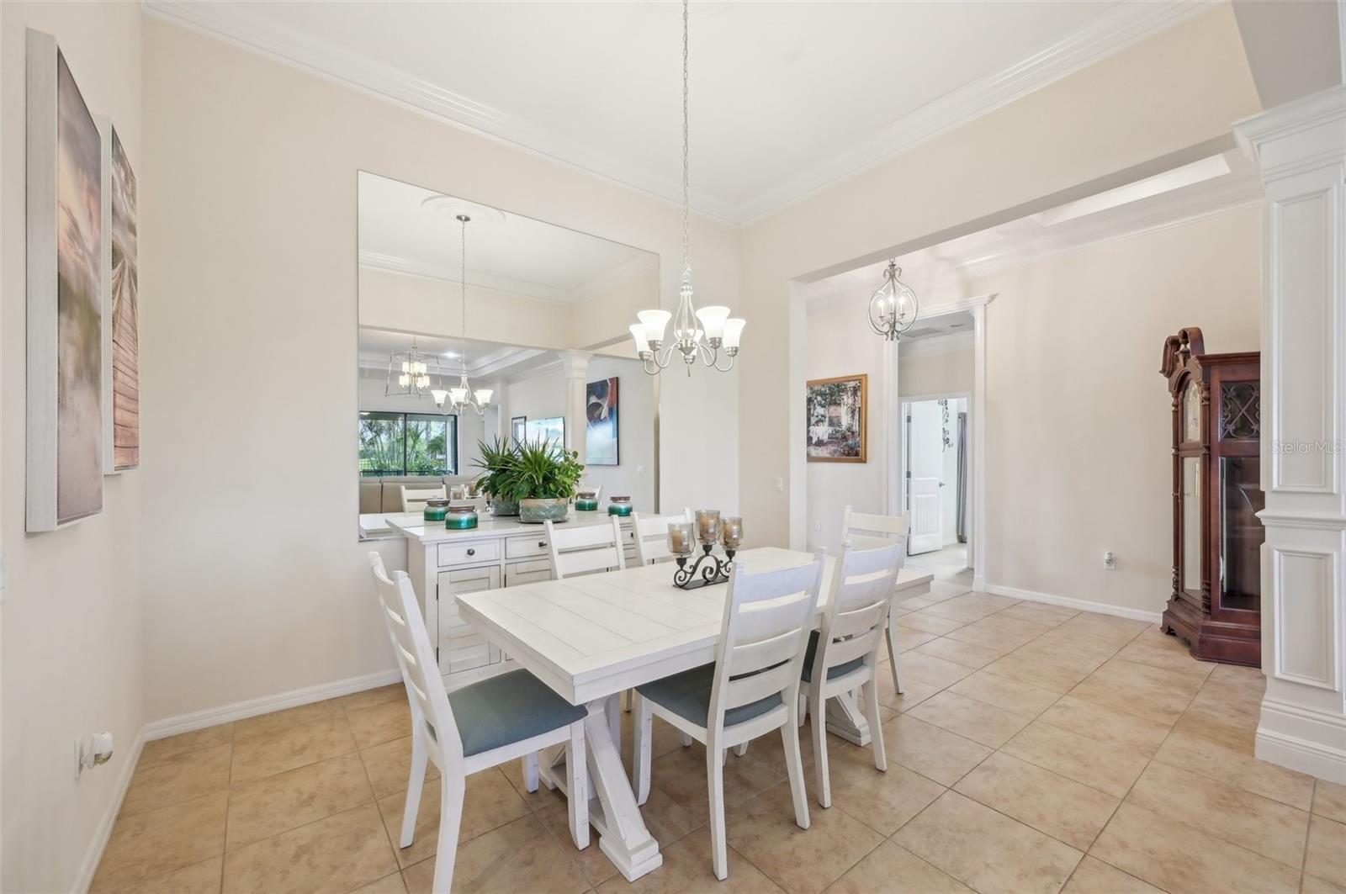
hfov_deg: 104.3
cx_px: 673
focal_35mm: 14
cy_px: 447
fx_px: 523
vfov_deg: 81.1
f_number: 8
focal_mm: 14
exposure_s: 1/15
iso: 400
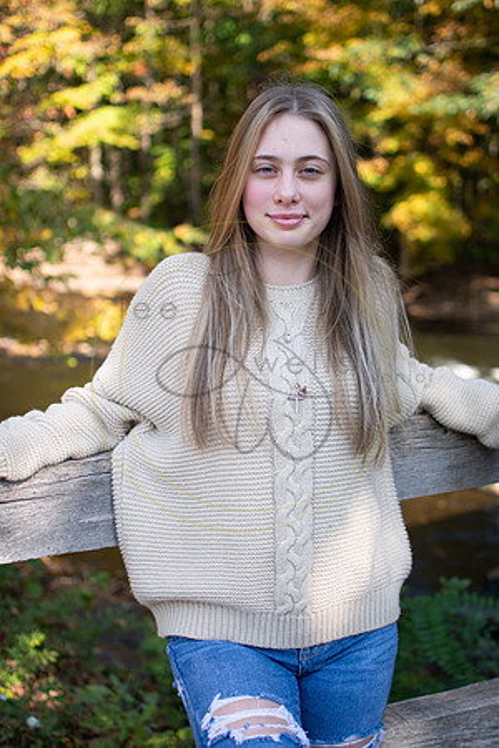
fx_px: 1081
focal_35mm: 52
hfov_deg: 26.0
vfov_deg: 38.2
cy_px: 374
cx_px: 250
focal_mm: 35
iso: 100
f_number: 2.8
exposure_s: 1/500
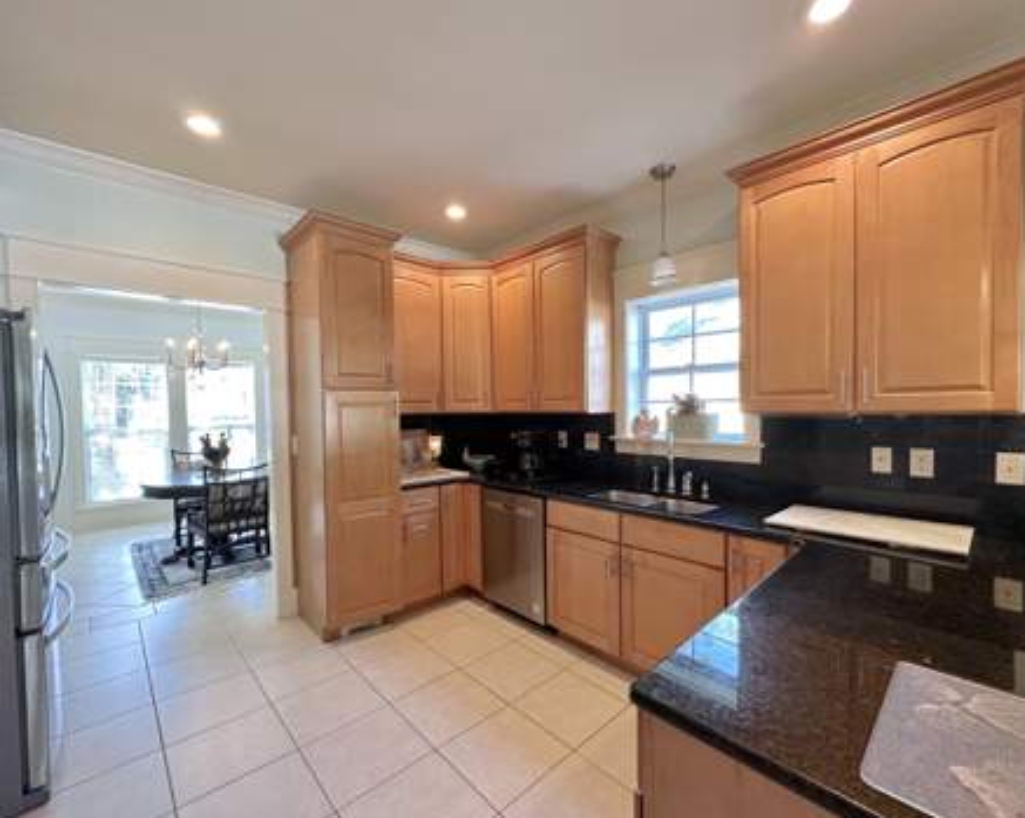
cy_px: 418
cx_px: 525
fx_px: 455
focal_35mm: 15
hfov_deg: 96.8
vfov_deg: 84.0
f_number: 2.2
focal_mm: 2.22
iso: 320
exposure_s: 1/60
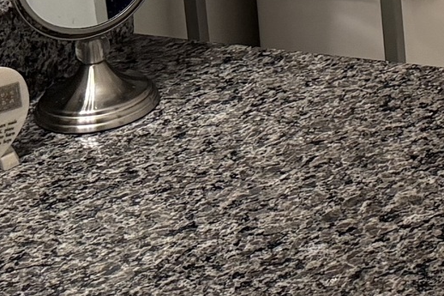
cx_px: 800
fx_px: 1825
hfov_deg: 12.6
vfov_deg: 8.6
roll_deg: +0.7
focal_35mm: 148
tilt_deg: -12.5
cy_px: -369
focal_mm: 6.76
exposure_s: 1/60
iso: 200
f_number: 1.78
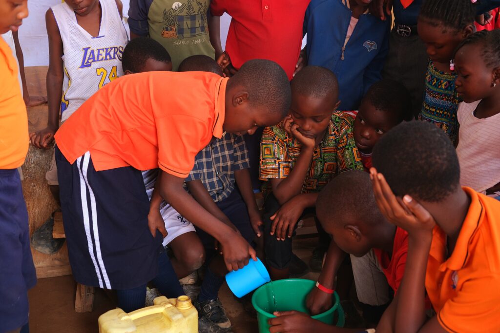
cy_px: 166
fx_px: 736
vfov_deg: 25.5
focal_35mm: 53
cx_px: 250
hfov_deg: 37.5
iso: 640
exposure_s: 1/60
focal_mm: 35
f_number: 4
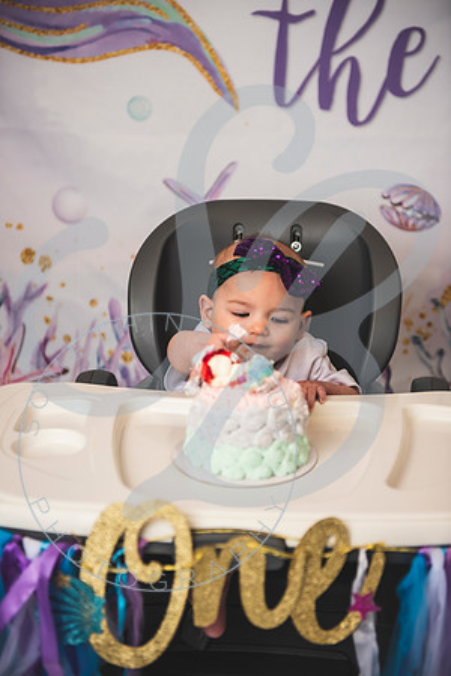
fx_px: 1127
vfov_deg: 33.4
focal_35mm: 60
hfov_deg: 22.6
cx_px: 226
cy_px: 338
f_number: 2.8
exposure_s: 1/160
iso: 250
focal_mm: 60
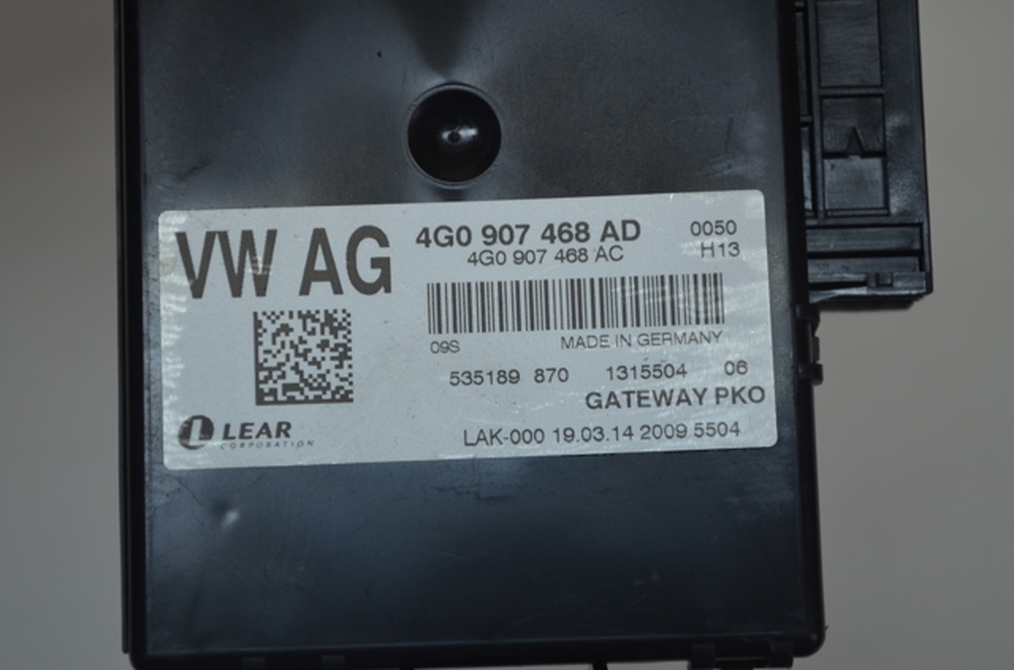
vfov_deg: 16.5
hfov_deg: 24.7
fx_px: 2317
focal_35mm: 82
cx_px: 507
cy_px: 335
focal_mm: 55
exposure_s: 1/60
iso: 500
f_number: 5.6
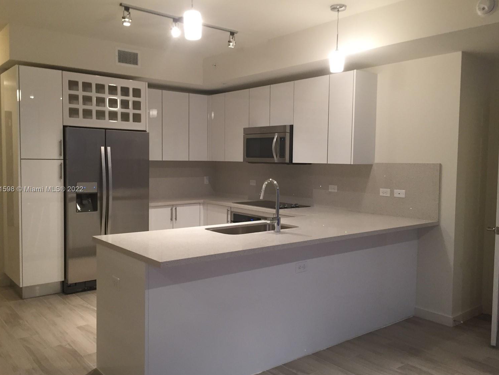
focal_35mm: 31
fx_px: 447
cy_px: 190
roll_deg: -0.2
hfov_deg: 58.3
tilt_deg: -3.4
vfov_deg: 45.4
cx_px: 243
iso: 100
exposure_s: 1/30
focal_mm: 4.15
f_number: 2.2
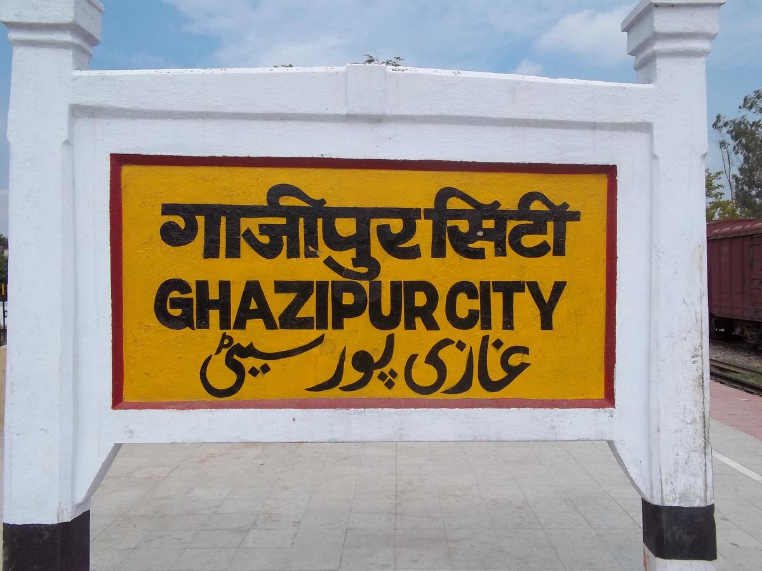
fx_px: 704
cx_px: 381
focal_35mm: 32
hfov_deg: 56.8
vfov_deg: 44.2
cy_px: 286
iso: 80
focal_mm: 5.7
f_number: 5.5
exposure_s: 1/640
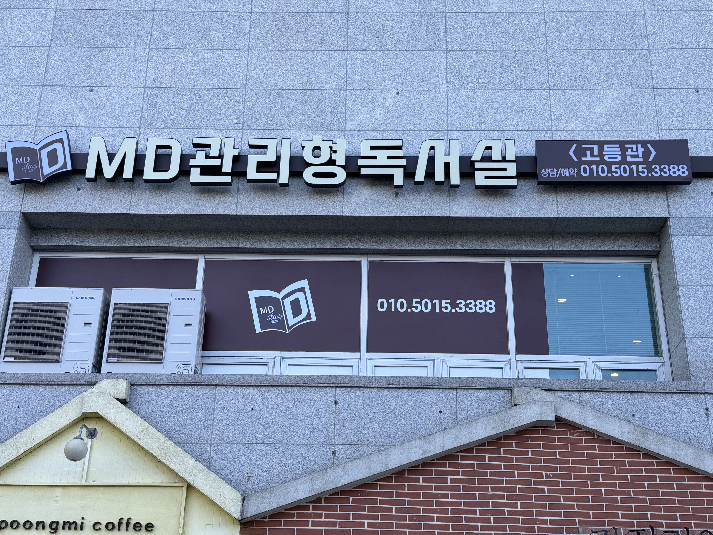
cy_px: 268
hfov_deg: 39.7
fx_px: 989
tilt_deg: +24.7
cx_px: 356
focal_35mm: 48
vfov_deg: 30.3
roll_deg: -1.1
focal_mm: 6.86
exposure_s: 1/678
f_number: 1.78
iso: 64
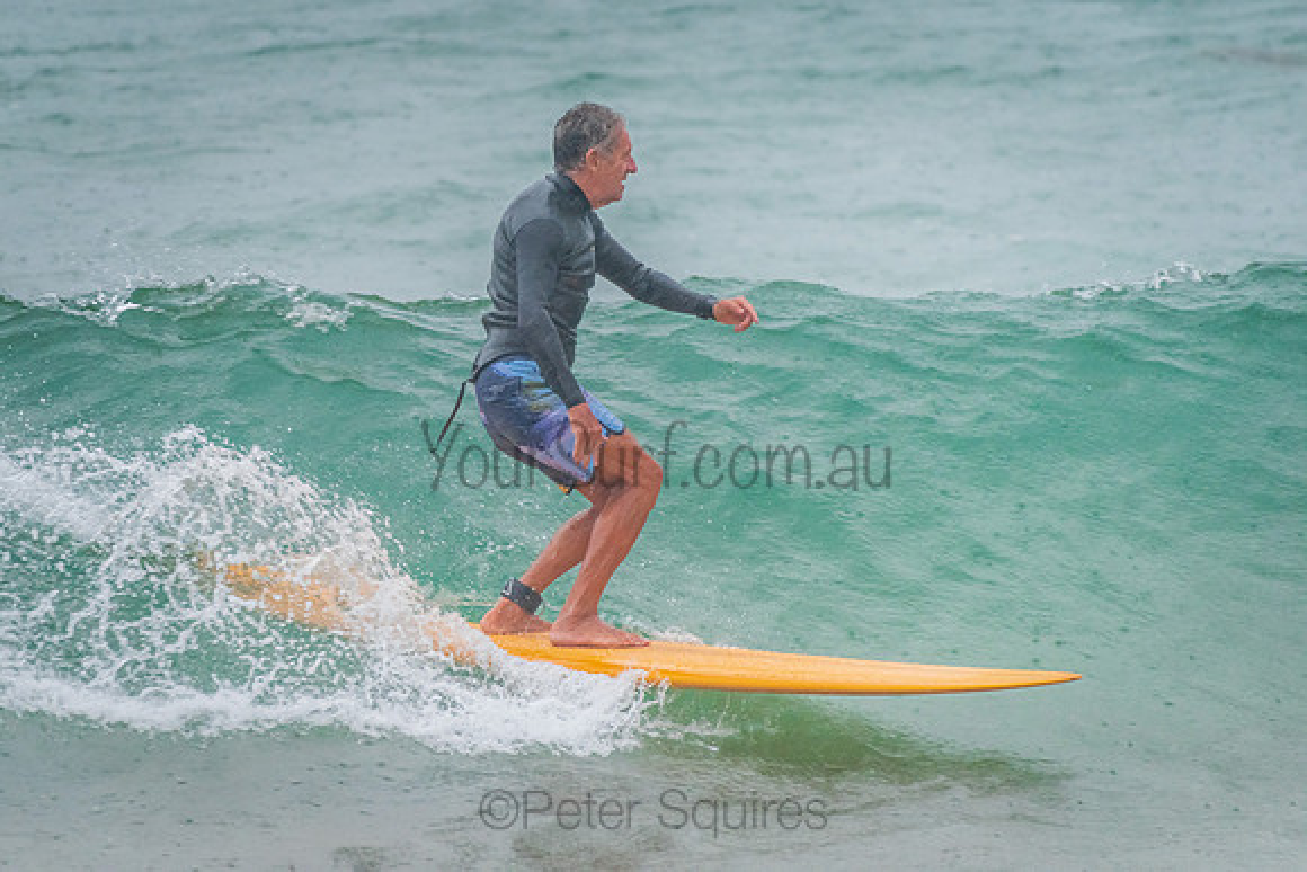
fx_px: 22255
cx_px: 506
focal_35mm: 613
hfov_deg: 3.4
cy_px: 338
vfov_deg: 2.2
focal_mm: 500
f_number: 5.6
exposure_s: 1/320
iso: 1000
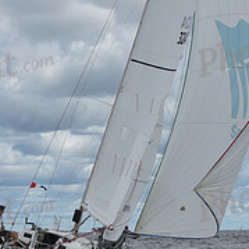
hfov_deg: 9.1
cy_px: 134
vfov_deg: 9.1
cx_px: 126
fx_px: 1571
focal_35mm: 193
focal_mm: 70
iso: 250
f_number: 11
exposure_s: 1/800
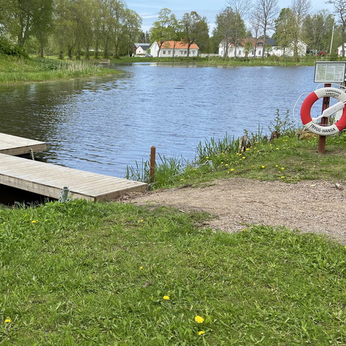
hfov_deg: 38.3
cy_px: 175
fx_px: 486
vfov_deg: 39.2
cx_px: 94
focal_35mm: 43
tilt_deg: -13.9
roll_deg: -0.2
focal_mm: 4.25
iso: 32
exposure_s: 1/1330
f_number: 1.8
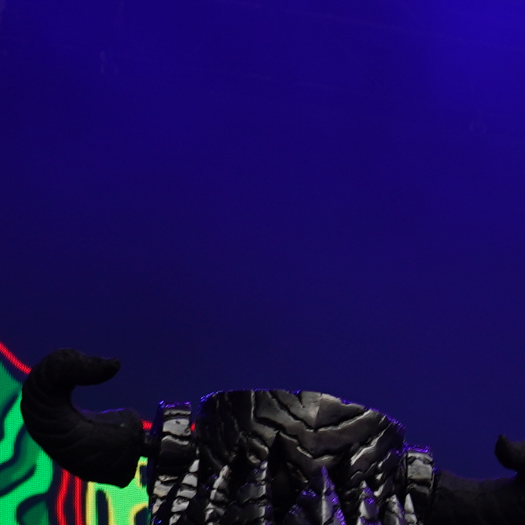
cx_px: 746
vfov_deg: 7.4
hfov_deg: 7.4
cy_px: 751
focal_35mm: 232
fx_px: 3981
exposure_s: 1/100
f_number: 6.3
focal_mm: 38
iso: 100
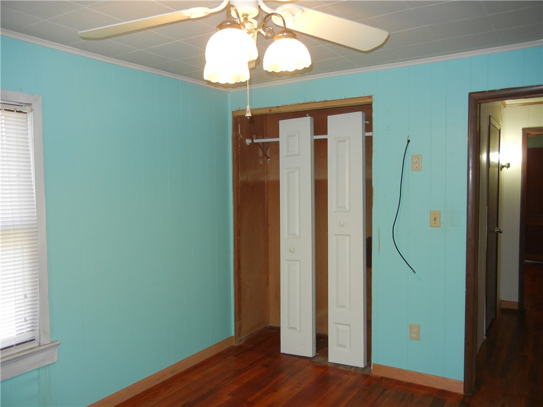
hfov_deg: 60.0
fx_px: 471
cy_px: 204
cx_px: 272
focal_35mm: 30
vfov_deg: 46.8
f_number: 3.5
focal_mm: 5.4
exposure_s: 1/30
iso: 200
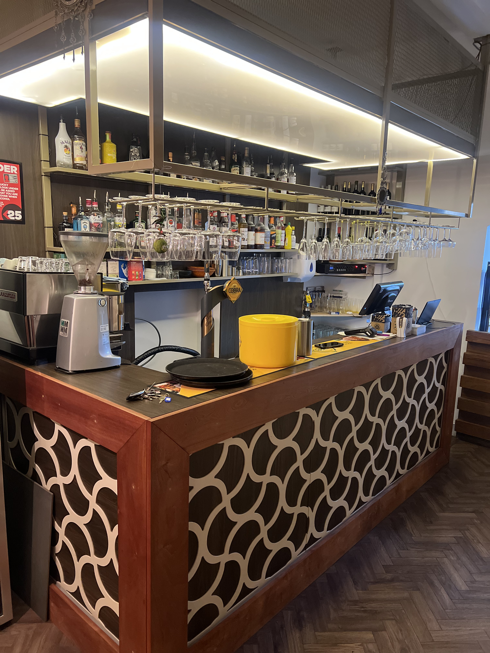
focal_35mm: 26
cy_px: 326
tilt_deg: -9.3
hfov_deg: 53.1
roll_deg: -3.2
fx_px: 491
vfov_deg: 67.3
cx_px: 245
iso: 500
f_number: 1.5
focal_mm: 5.7
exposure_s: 1/50
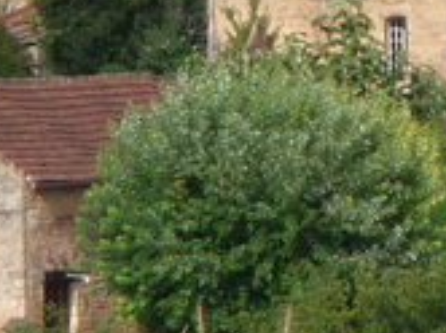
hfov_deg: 1.5
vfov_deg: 1.1
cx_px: 841
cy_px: -591
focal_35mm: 1318
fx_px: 16957
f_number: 4.5
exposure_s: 1/400
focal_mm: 29.9
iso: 80
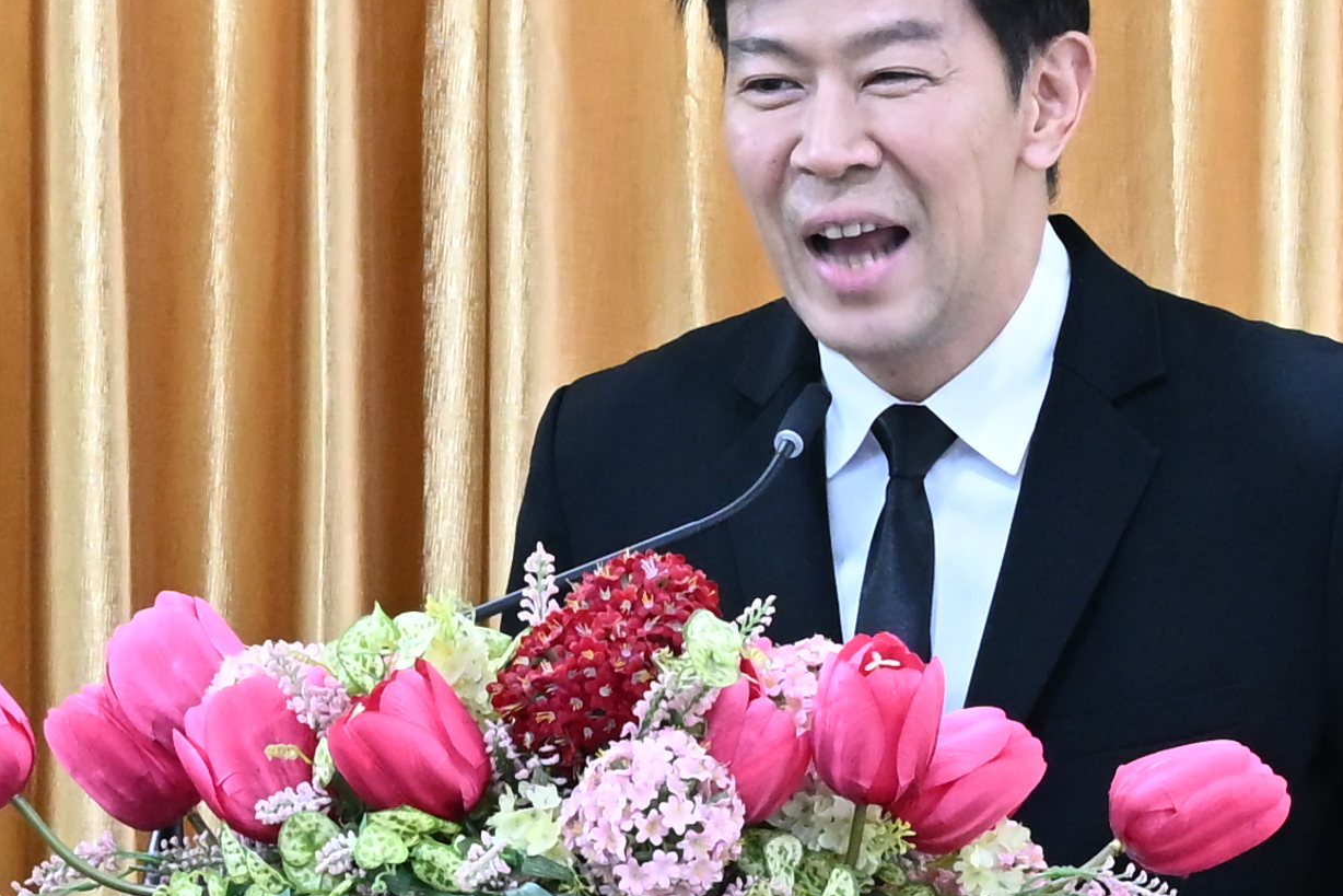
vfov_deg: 2.3
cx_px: 786
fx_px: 22049
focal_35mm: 591
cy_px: 1117
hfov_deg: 3.5
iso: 3200
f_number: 9
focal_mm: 120
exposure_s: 1/20
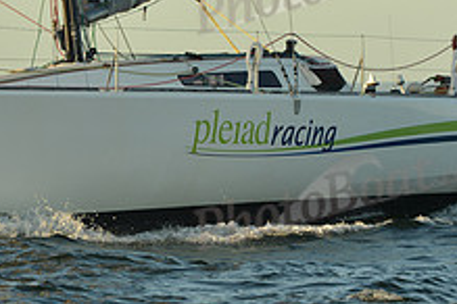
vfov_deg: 4.6
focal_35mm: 297
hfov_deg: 6.9
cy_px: 118
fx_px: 3770
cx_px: 88
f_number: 6.3
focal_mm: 112
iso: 320
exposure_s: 1/800
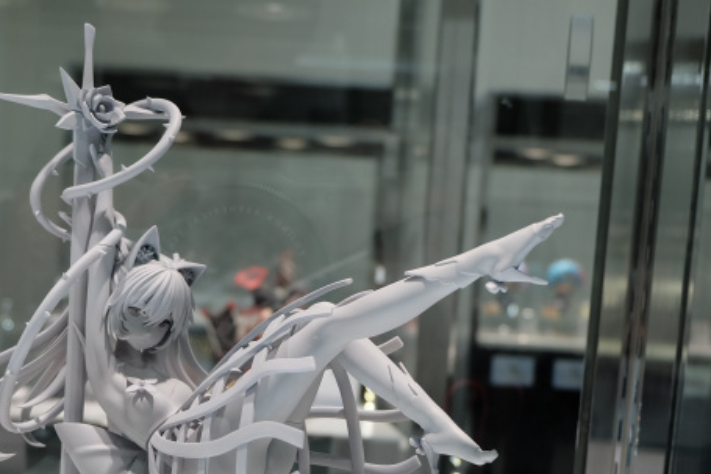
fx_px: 1145
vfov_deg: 22.9
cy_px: 408
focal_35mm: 58
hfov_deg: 34.2
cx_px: 247
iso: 400
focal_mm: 22.2
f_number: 4.5
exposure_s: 1/140
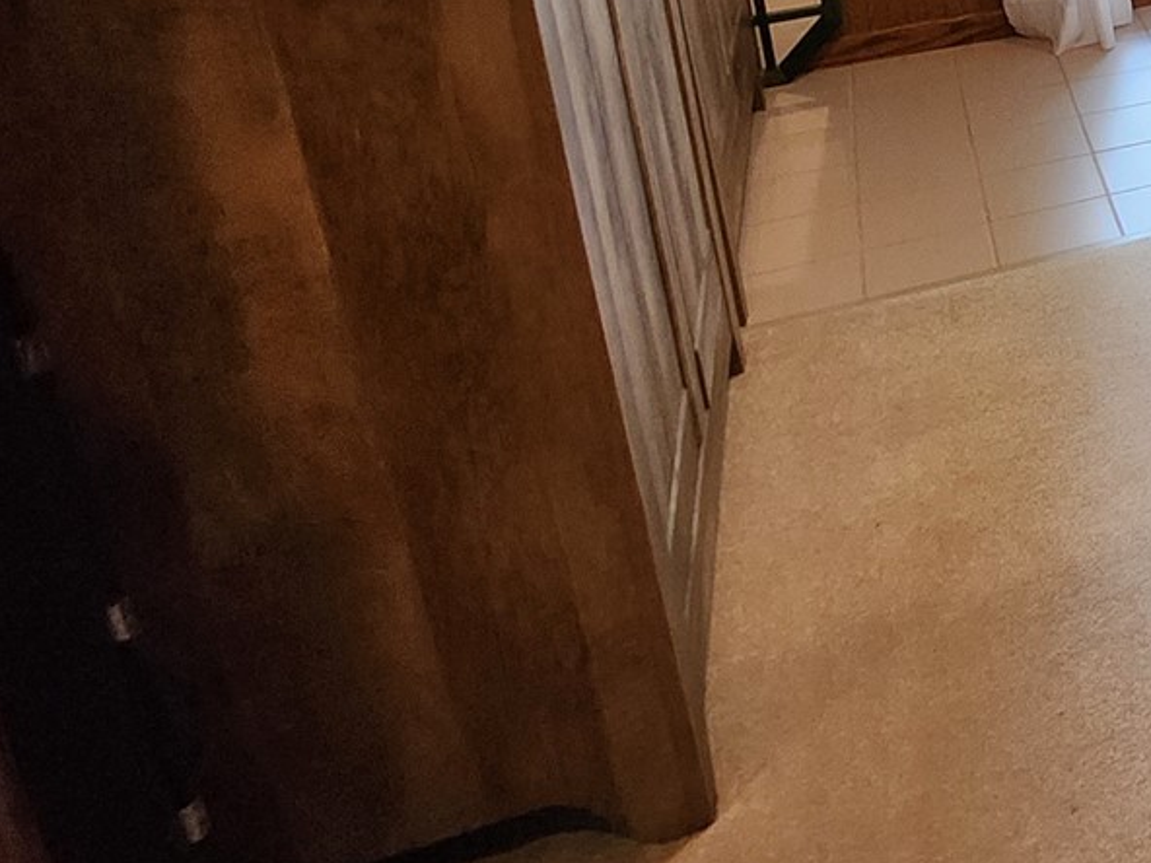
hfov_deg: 26.2
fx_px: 1496
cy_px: -126
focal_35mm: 45
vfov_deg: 28.7
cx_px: 1835
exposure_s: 1/40
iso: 320
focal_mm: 1.7
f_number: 2.2
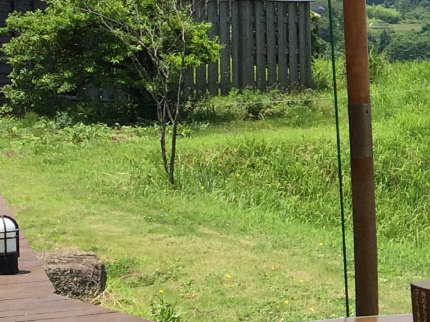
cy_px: 151
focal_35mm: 139
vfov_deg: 10.7
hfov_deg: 13.2
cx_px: 686
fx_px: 1727
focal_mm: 4.12
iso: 32
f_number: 2.2
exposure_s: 1/1866
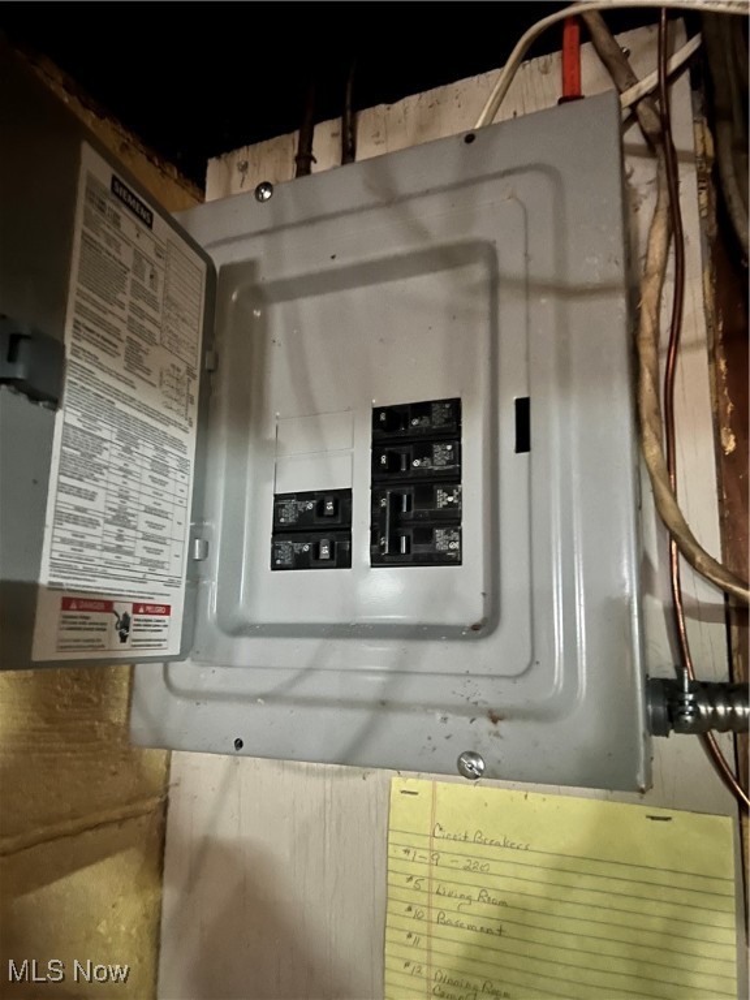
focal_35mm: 26
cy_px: 500
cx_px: 375
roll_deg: -0.5
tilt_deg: +10.3
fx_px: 751
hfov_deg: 53.1
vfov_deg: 67.3
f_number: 1.5
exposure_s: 1/9
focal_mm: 5.7
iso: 1000
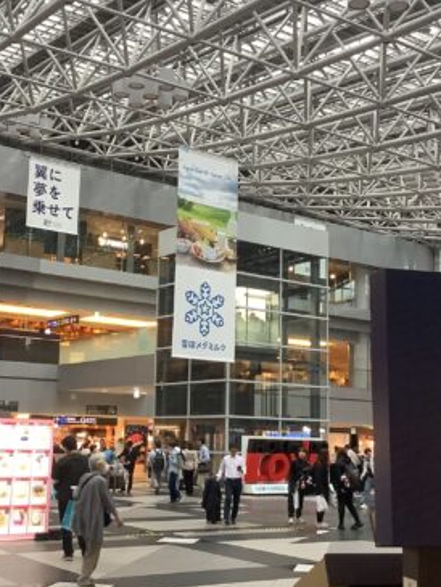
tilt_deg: +9.2
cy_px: 285
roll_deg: -0.7
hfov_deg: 28.5
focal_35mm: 51
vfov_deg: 37.5
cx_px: 192
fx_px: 866
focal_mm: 3.3
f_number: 2.4
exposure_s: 1/60
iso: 200
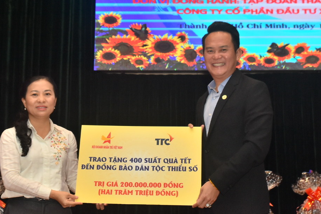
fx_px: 730
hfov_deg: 24.8
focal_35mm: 82
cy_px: 49
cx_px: 172
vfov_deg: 16.6
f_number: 4.5
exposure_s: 1/200
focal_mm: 31
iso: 1000
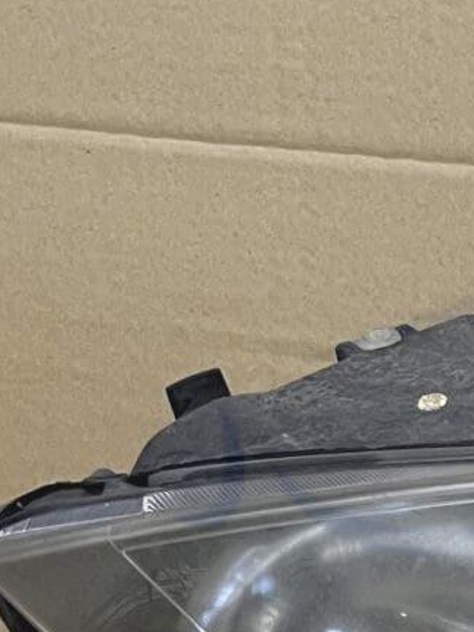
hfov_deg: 10.6
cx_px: 1045
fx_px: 2263
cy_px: 779
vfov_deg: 15.3
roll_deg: +2.4
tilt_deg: -39.6
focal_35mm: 124
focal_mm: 5.1
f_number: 1.6
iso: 100
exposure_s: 1/50
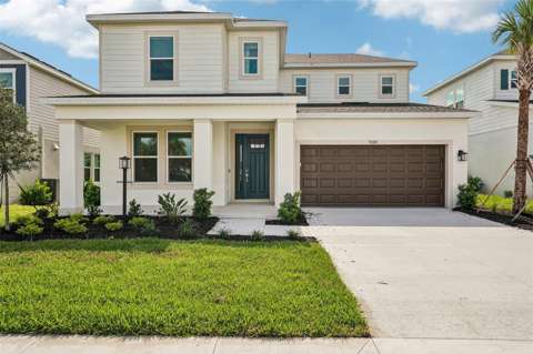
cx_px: 266
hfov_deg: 73.8
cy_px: 177
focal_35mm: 24
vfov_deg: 53.0
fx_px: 355
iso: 400
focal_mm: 24
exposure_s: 1/640
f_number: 8
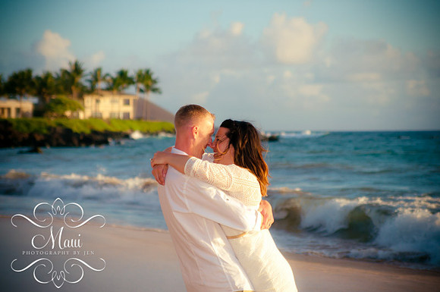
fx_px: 1373
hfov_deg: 18.2
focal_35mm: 112
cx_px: 220
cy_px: 146
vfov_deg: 12.1
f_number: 2.8
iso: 200
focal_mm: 75
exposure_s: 1/1600
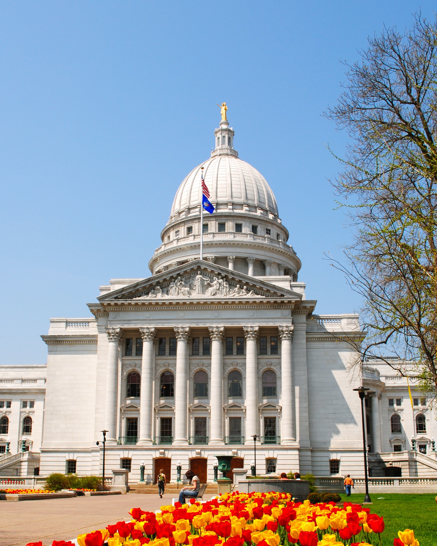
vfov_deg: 47.8
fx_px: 614
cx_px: 214
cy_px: 313
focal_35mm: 38
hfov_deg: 39.2
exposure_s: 1/250
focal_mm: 22
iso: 110
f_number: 10
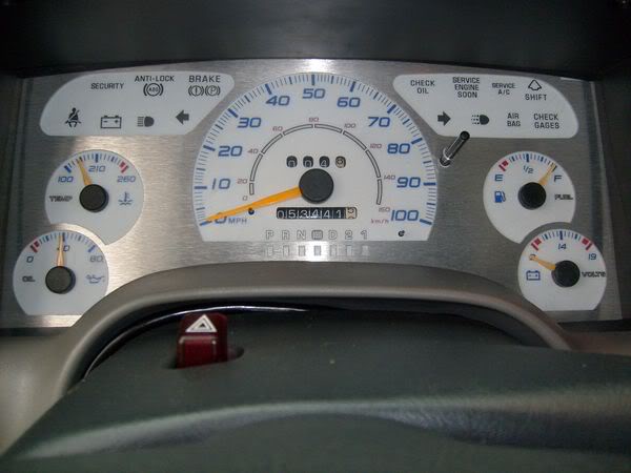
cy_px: 236
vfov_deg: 40.7
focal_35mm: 35
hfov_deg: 52.6
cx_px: 316
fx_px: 638
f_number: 2.8
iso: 100
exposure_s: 1/45
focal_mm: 5.8
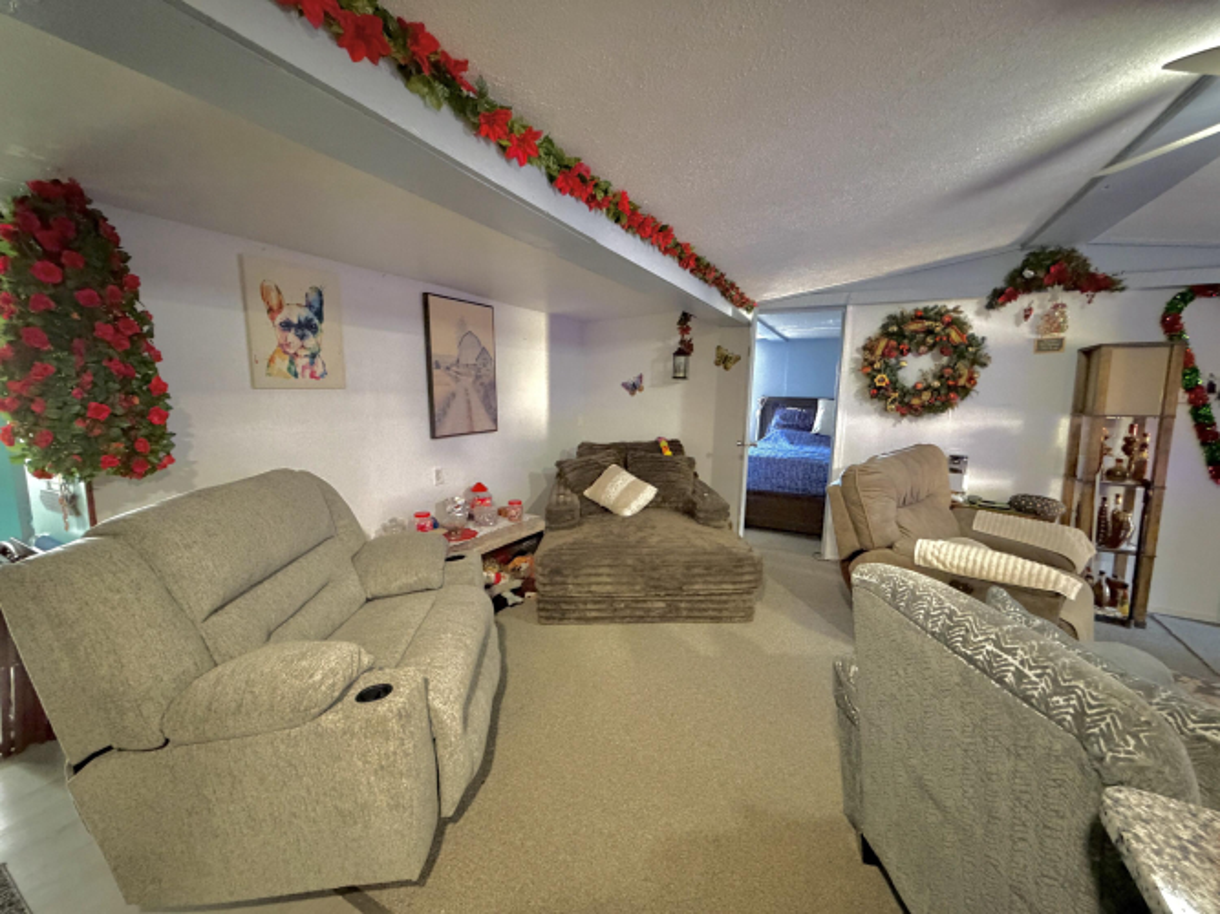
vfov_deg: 85.7
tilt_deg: -8.0
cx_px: 610
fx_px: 493
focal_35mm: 14
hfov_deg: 102.1
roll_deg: +0.1
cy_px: 457
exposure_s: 1/30
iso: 1250
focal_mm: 2.22
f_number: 2.2
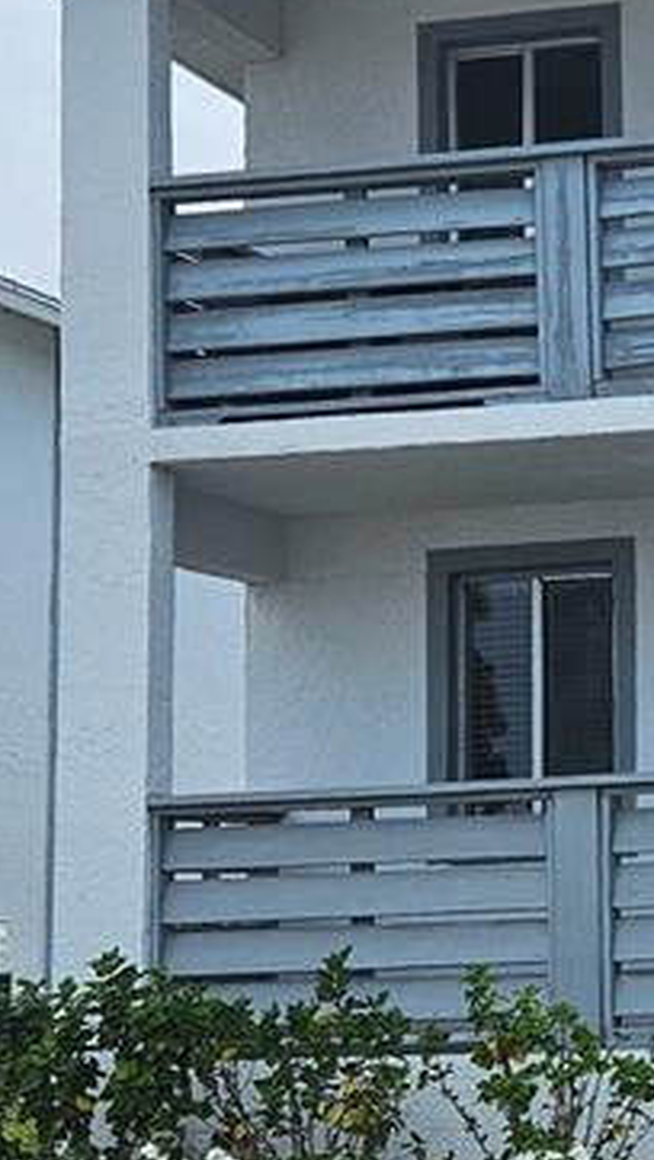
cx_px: 978
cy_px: 548
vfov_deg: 25.6
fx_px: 2555
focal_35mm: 83
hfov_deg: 13.7
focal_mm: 5.4
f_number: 1.8
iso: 25
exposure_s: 1/3309
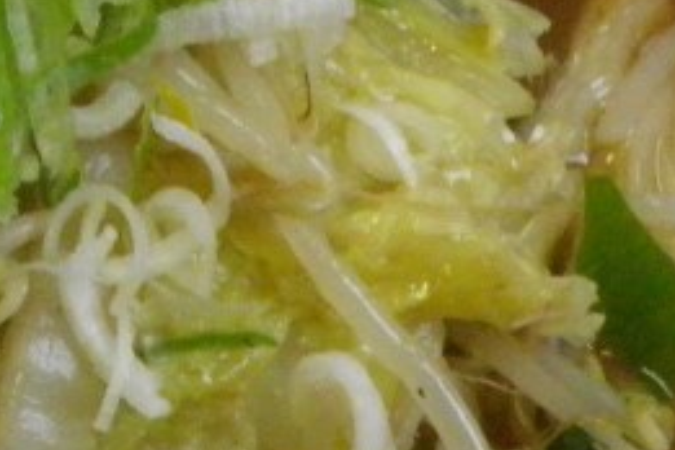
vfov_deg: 9.6
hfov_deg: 13.8
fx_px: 2681
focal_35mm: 143
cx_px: -222
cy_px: 191
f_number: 3.8
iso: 320
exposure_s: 1/60
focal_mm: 6.2
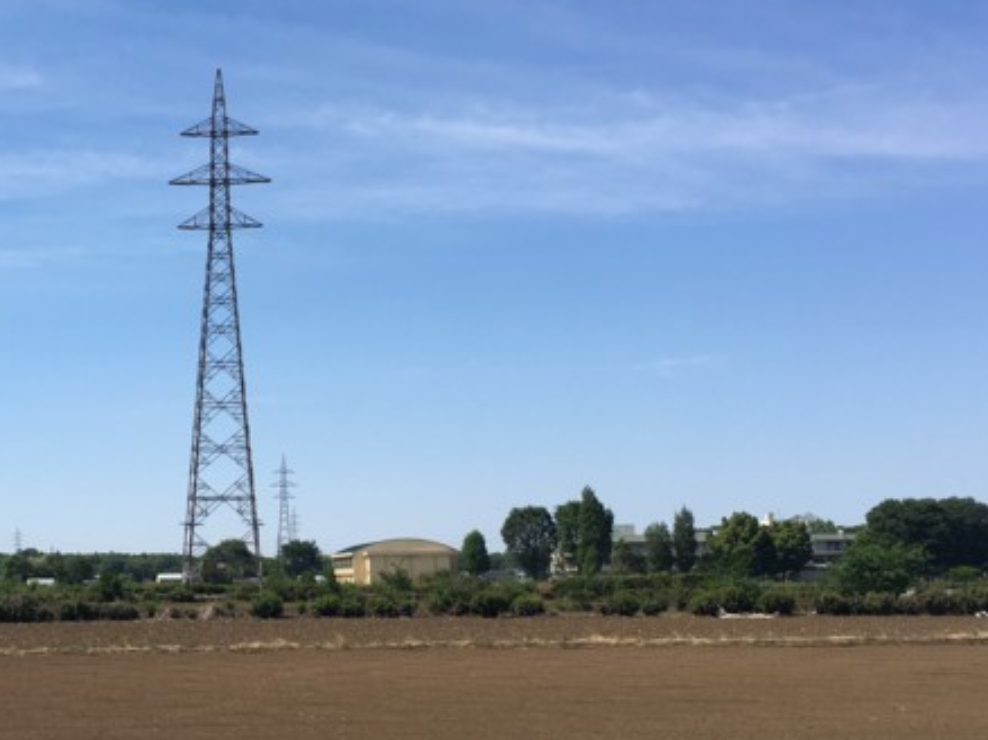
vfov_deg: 27.5
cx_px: 241
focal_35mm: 53
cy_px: 397
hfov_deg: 35.4
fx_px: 1512
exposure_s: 1/1923
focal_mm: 4.15
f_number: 2.2
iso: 25
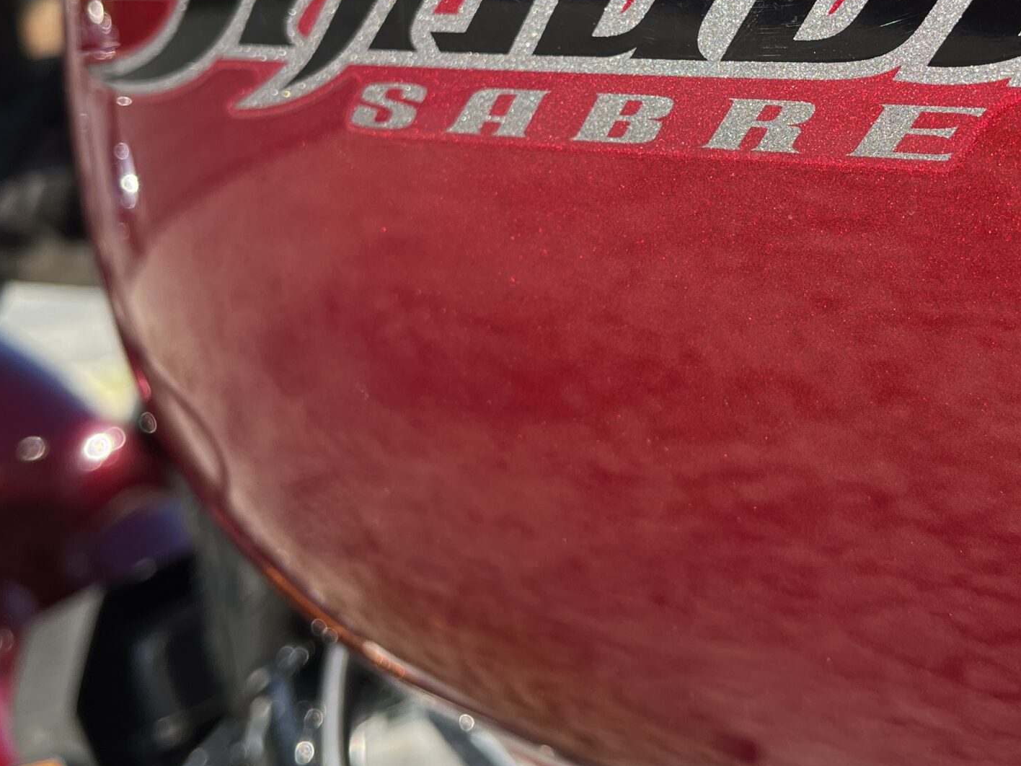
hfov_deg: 40.1
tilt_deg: -1.5
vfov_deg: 30.2
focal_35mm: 47
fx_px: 1386
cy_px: 163
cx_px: 654
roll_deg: -3.1
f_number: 1.6
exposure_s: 1/742
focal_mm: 5.1
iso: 50
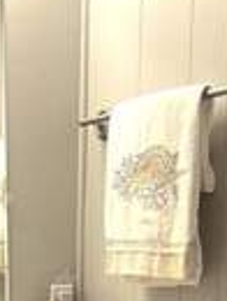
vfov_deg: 27.4
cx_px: -28
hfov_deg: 21.7
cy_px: 338
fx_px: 558
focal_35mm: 64
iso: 64
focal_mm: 2.2
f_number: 2.2
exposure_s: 1/120
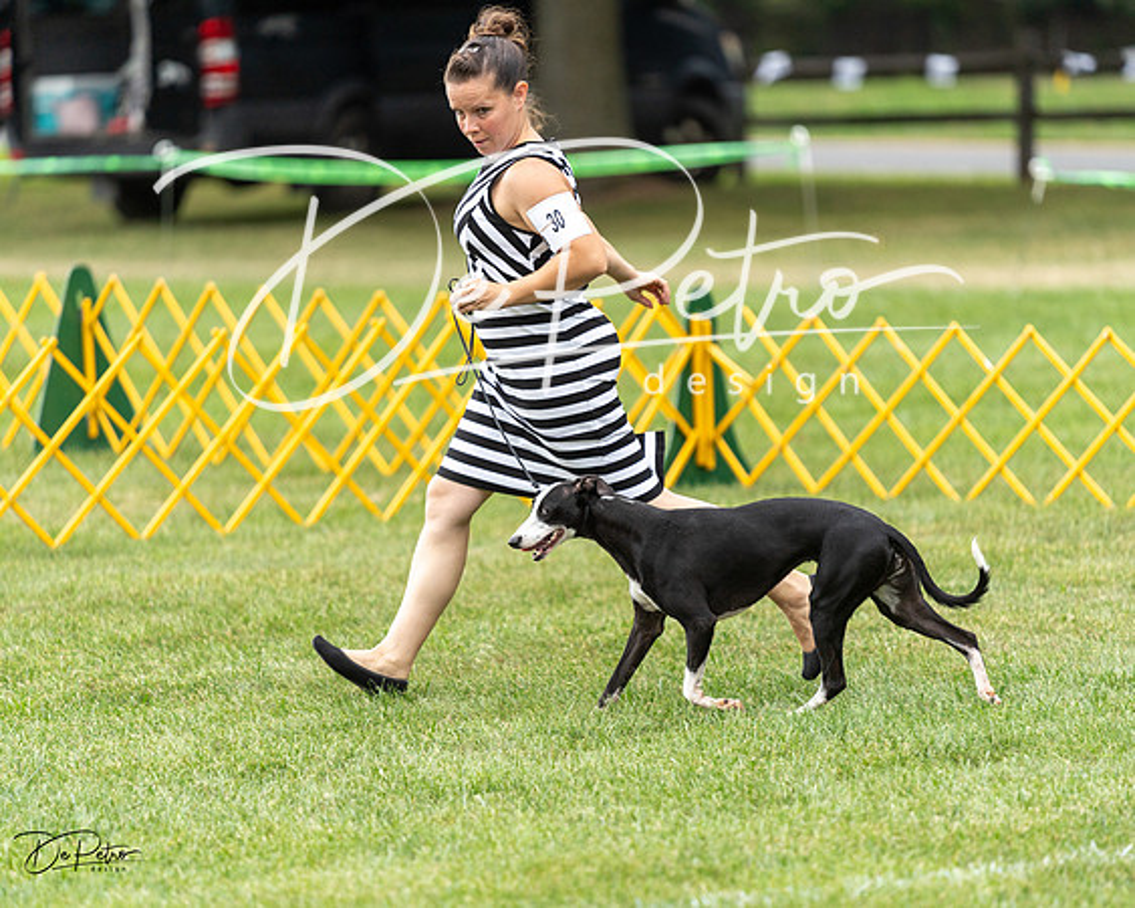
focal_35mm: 225
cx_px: 568
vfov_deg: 6.9
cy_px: 454
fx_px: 7563
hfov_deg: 8.6
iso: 400
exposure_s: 1/640
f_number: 2.8
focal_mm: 200
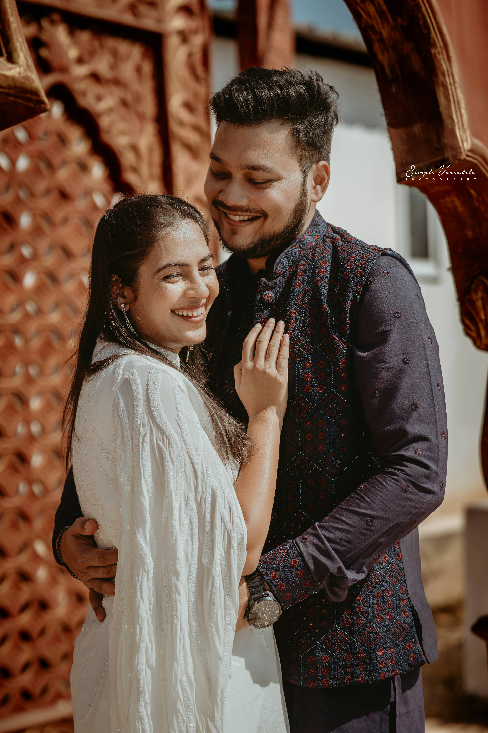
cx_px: 244
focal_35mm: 85
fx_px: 1728
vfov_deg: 23.9
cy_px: 366
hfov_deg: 16.1
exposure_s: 1/2000
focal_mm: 85
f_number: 2.8
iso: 100
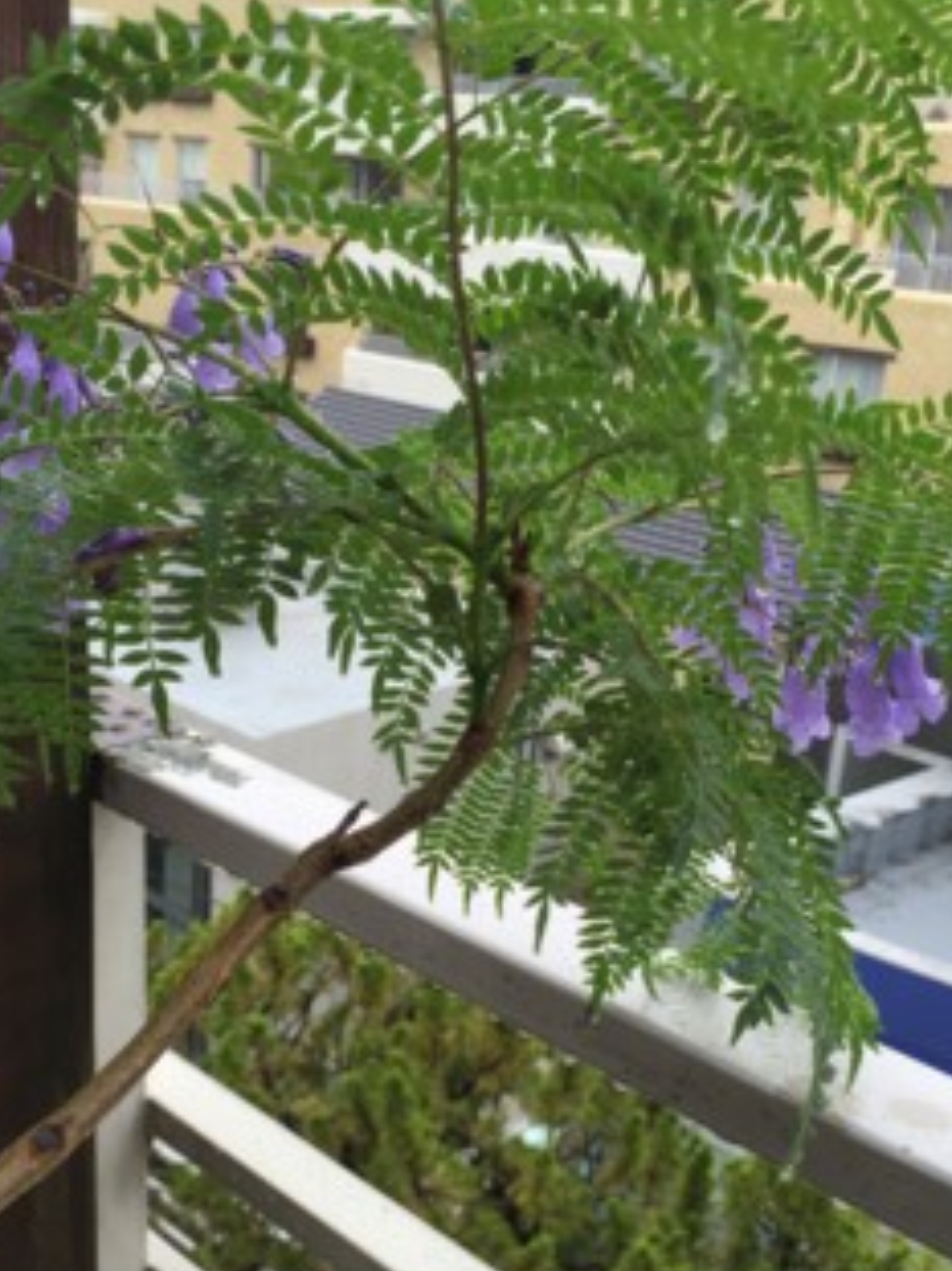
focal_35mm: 42
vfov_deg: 44.6
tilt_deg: -22.2
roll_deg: -3.5
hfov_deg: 34.3
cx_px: 433
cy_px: 744
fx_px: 1541
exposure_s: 1/267
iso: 32
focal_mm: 4.15
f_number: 2.2
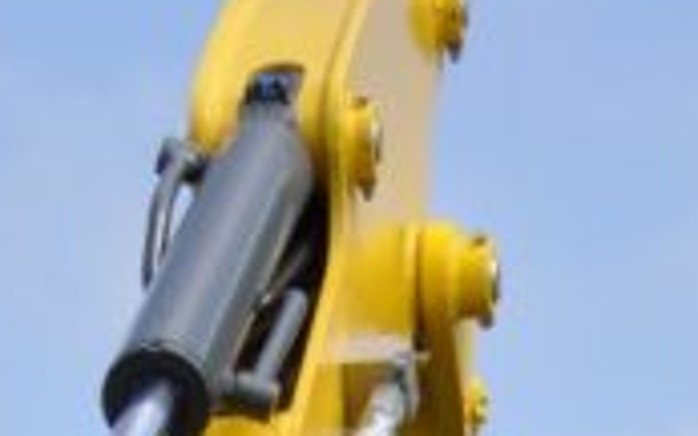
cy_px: 2212
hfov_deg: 7.9
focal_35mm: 266
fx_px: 5058
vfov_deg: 4.3
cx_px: 206
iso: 200
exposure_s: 1/320
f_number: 9
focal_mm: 26
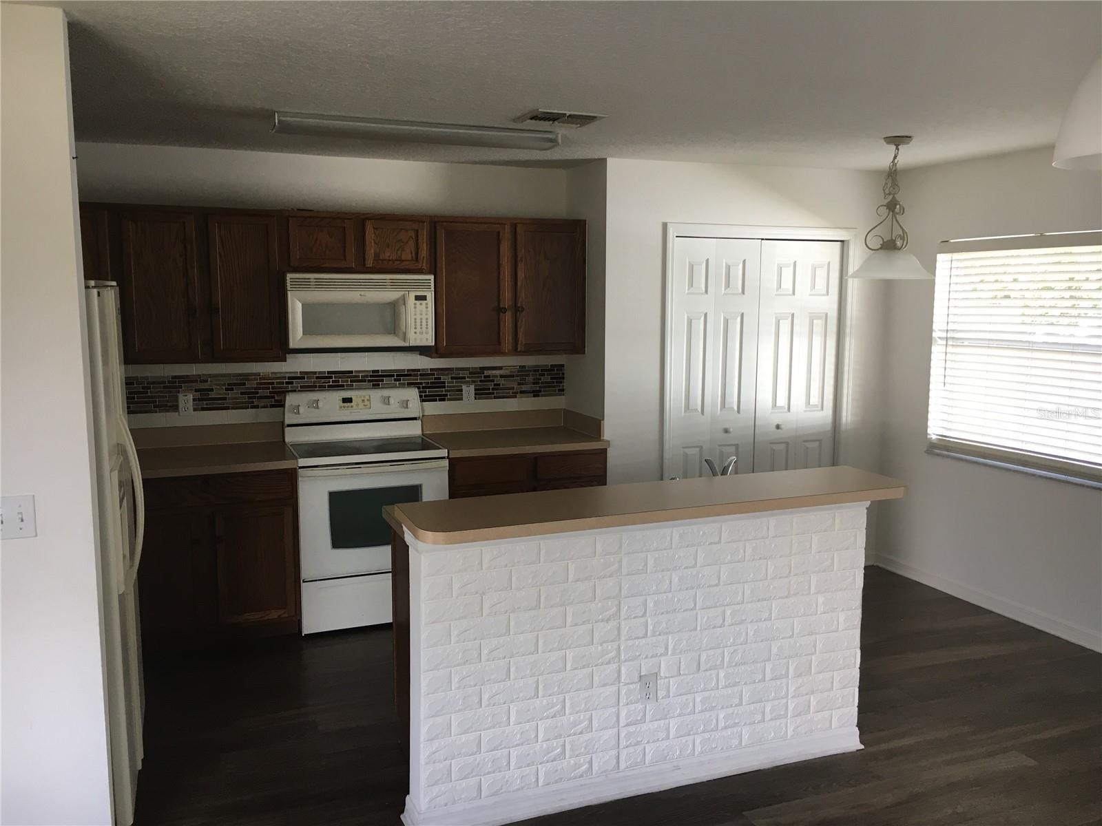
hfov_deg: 61.7
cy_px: 413
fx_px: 923
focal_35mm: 29
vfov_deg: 48.2
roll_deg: -0.7
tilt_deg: -7.8
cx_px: 551
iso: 25
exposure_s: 1/30
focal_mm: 4.15
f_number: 2.2
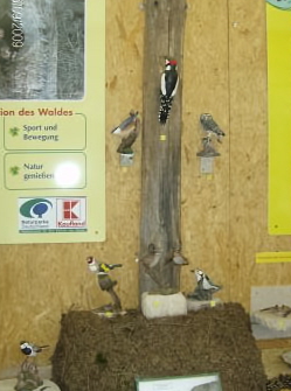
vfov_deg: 44.0
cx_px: 152
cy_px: 198
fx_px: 485
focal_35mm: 43
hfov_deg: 33.4
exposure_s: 1/60
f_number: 2.8
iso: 200
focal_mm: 6
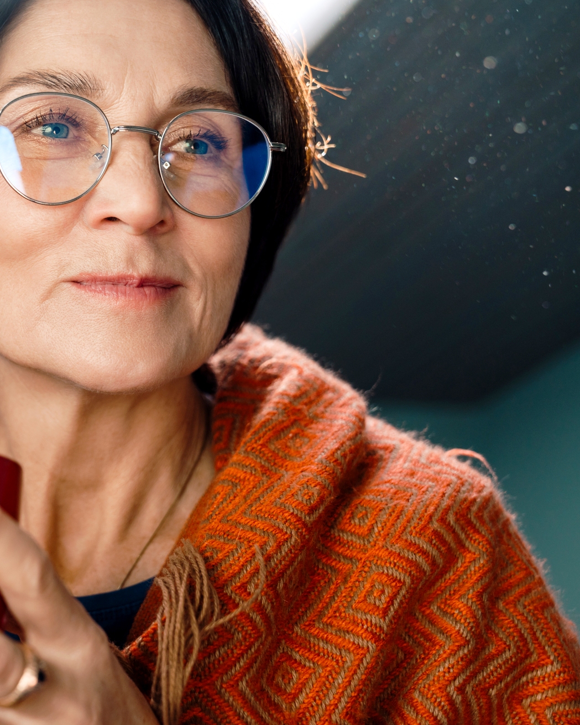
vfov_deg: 30.0
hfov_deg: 23.7
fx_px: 1352
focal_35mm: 63
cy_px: 359
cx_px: 84
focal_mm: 44
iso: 250
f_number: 3.5
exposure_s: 1/160
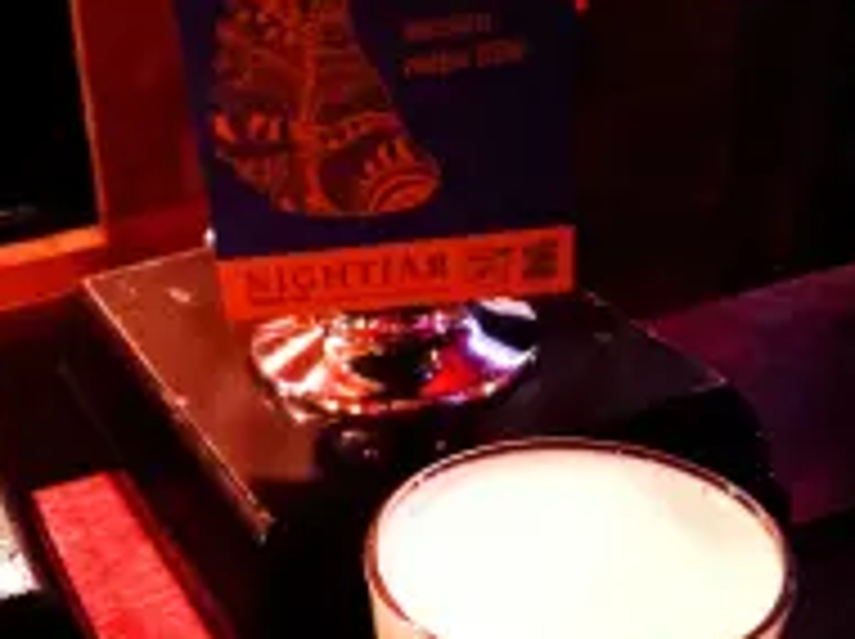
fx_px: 1455
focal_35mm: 59
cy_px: 490
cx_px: 162
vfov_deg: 24.5
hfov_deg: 31.8
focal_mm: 3.54
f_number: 2
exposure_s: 1/10
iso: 3200
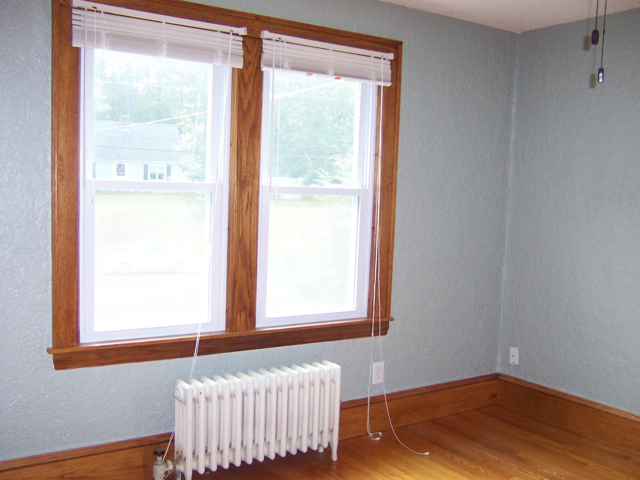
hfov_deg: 51.4
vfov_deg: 39.7
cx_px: 320
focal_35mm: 36
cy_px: 240
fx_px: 666
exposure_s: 1/60
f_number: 2.4
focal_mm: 5.6
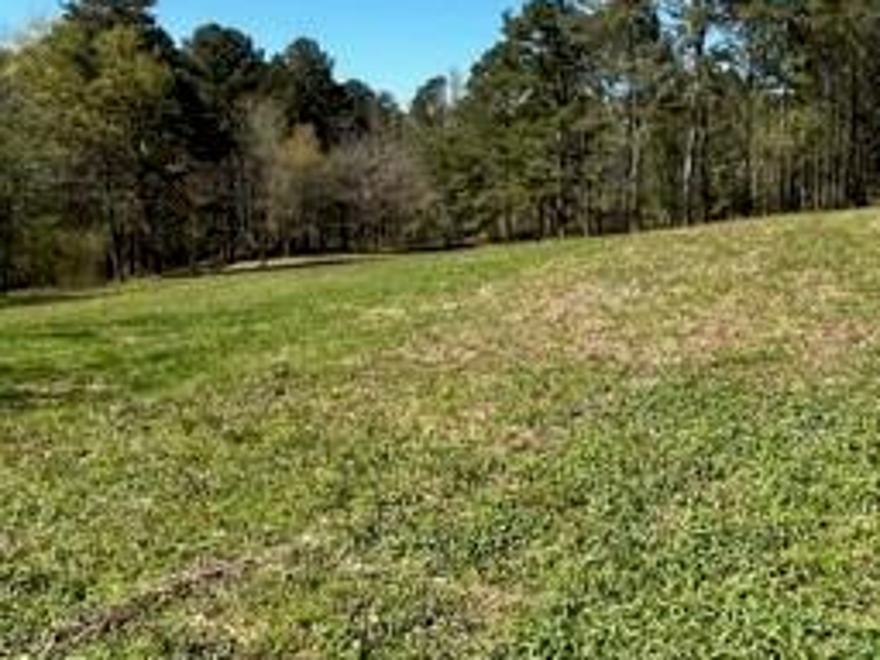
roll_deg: +0.0
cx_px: 492
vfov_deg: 40.6
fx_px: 890
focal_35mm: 35
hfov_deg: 52.5
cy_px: 292
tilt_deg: -7.9
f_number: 2.2
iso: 40
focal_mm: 2.22
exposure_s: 1/1208
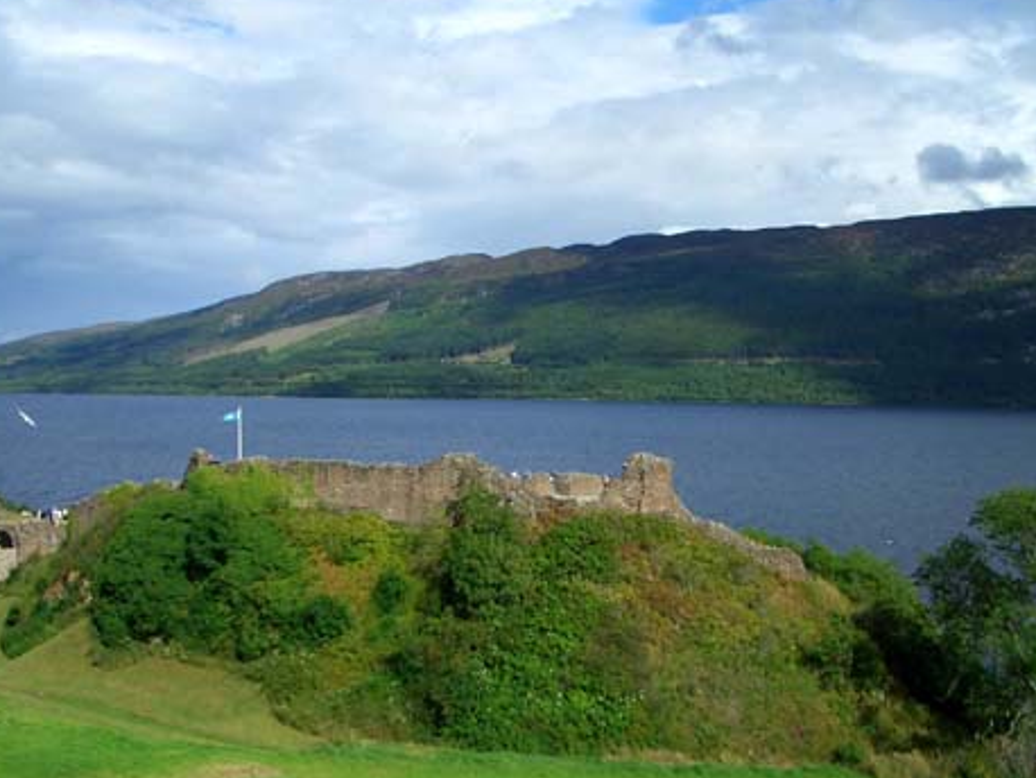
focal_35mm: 42
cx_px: 520
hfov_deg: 44.8
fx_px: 1258
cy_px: 433
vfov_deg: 34.3
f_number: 4.3
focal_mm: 5.8
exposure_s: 1/640
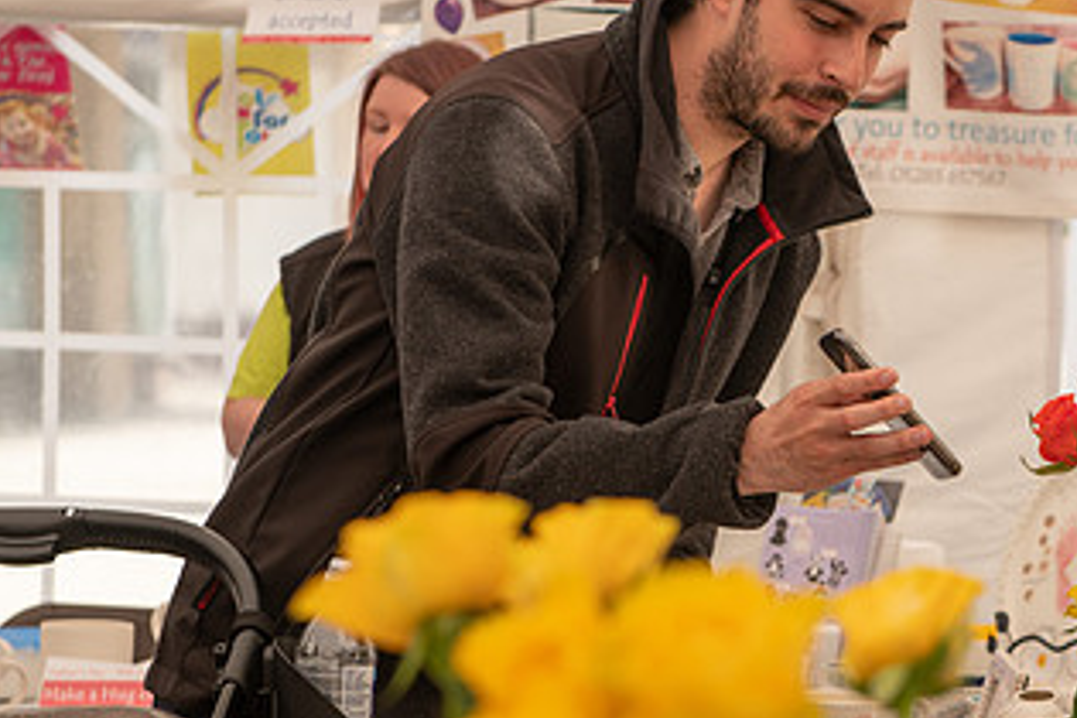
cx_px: 933
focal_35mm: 129
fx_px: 3859
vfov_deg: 10.6
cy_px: 450
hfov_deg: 15.7
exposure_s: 1/200
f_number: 5.6
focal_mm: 70
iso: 72
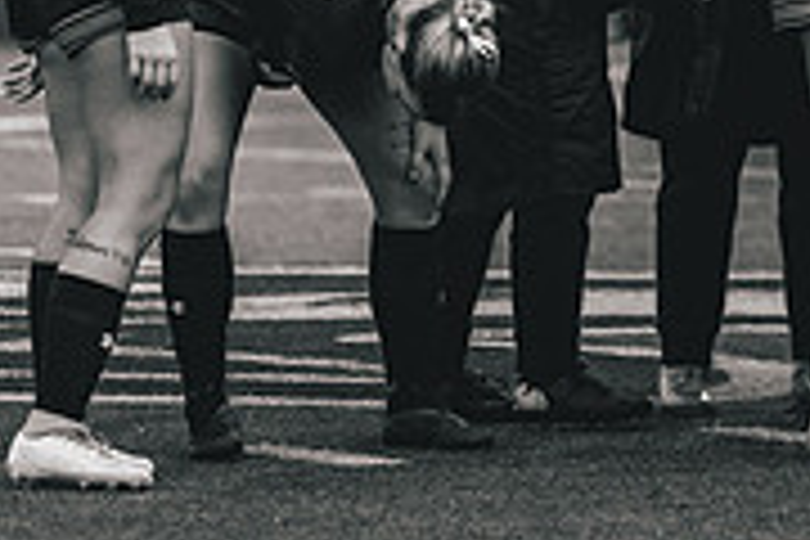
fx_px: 11002
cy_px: -160
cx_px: 1048
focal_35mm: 489
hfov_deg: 4.2
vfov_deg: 2.8
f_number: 2.8
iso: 800
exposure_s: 1/1600
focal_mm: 150
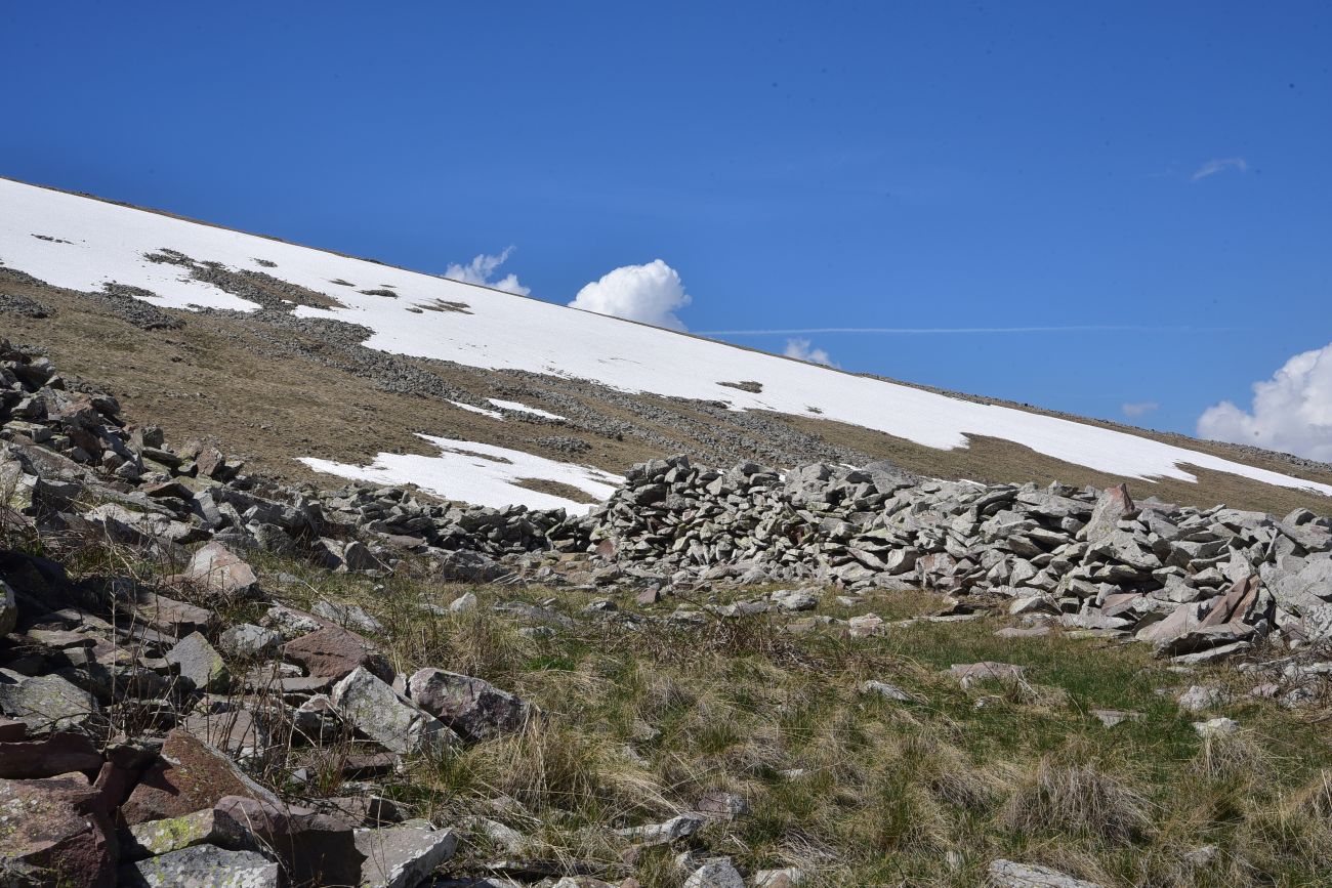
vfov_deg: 27.0
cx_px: 666
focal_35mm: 50
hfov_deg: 39.6
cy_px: 444
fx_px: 1850
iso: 160
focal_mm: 50
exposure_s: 1/125
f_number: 18
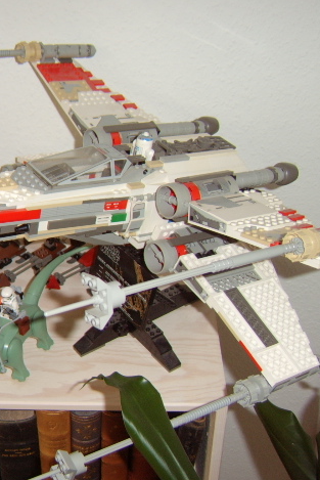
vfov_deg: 44.5
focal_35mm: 44
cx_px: 65
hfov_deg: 29.8
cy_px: 236
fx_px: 586
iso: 141
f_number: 2.7
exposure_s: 1/30
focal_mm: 8.13
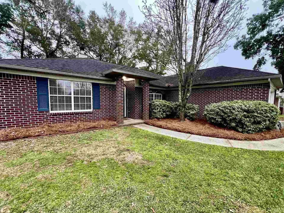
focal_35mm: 14
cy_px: 110
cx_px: 147
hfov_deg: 102.0
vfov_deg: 85.6
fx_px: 115
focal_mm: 1.57
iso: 250
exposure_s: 1/99
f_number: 1.8
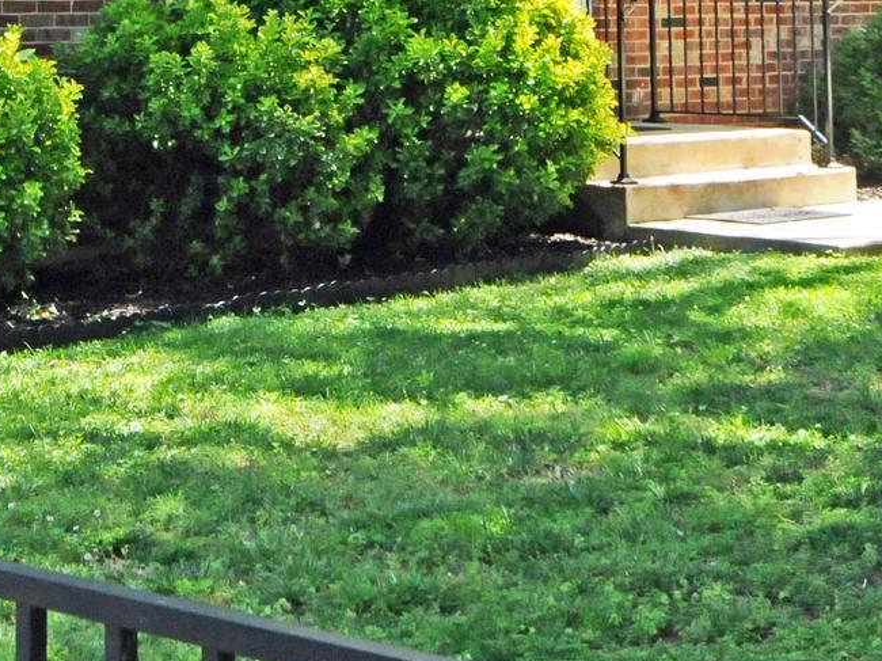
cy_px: -208
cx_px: 47
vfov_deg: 13.1
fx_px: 2776
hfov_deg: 17.7
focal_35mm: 109
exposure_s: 1/400
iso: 1600
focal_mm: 24
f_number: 10
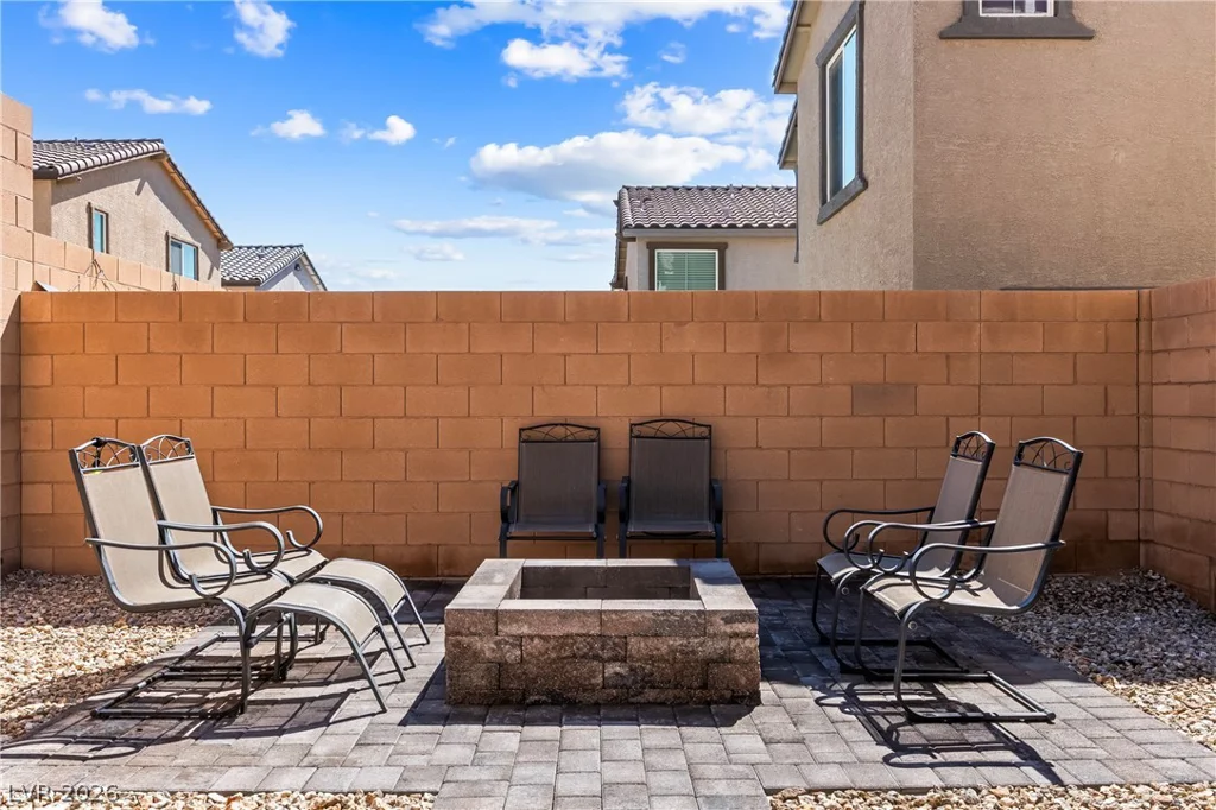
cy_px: 405
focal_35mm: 31
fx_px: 1047
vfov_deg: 42.3
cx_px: 608
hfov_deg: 60.3
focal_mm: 21
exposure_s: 1/8000
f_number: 8
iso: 400
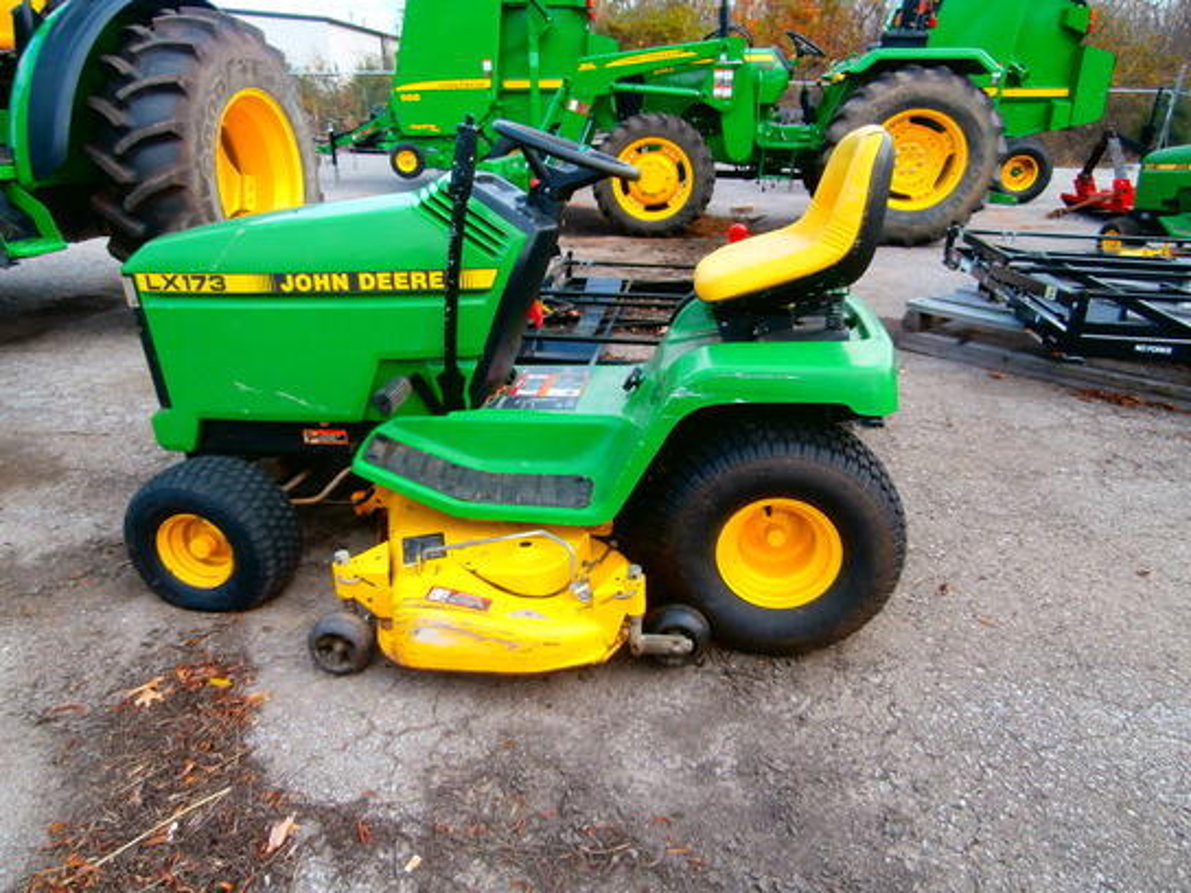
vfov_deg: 56.8
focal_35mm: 24
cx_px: 596
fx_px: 826
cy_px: 446
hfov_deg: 71.6
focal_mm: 4.2
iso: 100
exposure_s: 1/200
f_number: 3
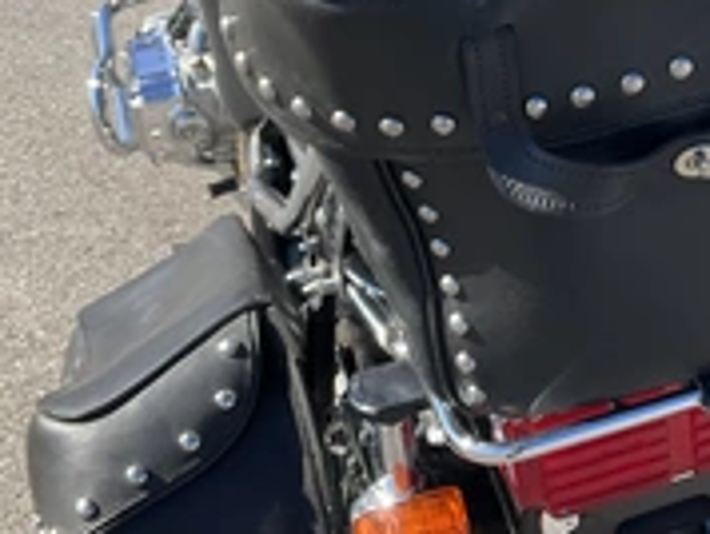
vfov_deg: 22.4
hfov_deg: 29.0
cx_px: 586
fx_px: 1335
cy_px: 128
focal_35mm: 65
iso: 25
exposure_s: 1/635
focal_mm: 3
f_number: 1.8
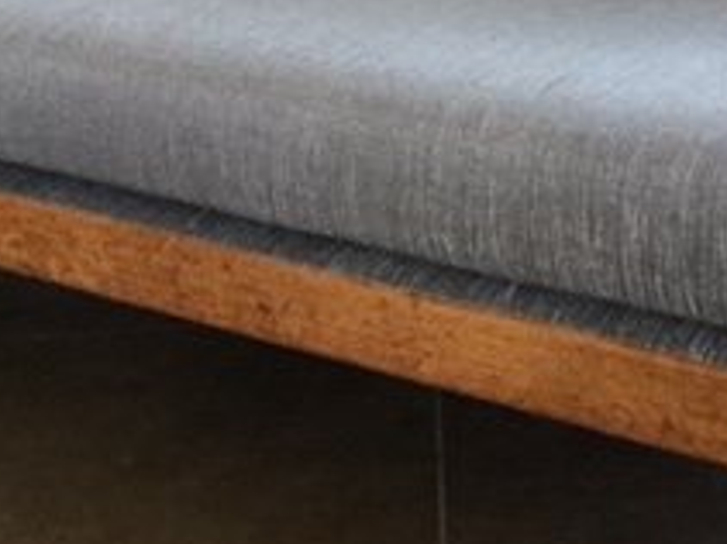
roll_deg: +1.7
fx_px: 1973
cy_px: -10
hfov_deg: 20.8
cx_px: 441
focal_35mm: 94
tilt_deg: -12.9
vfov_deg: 15.4
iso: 160
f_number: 2.4
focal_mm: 3.3
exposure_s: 1/33
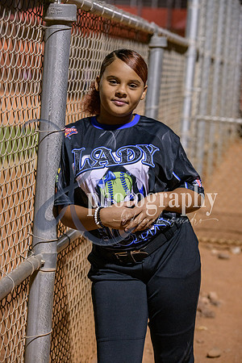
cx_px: 121
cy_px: 182
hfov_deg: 13.4
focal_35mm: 102
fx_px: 1028
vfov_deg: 20.0
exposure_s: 1/250
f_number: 5
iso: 4000
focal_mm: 102
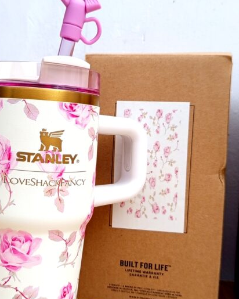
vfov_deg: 39.5
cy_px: 147
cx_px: 82
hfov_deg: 31.9
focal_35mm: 47
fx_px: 416
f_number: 1.7
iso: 50
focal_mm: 5.24
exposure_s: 1/320
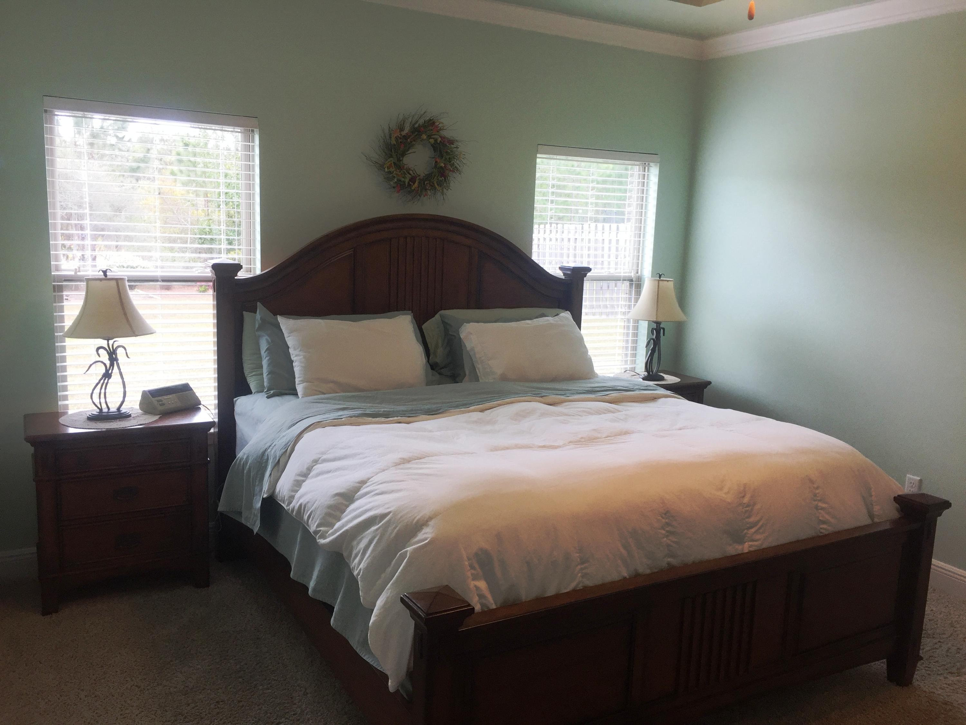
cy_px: 362
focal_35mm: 29
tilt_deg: -9.8
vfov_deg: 48.2
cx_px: 483
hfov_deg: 61.7
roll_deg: -2.4
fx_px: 809
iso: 50
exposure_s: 1/120
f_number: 2.2
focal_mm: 4.15
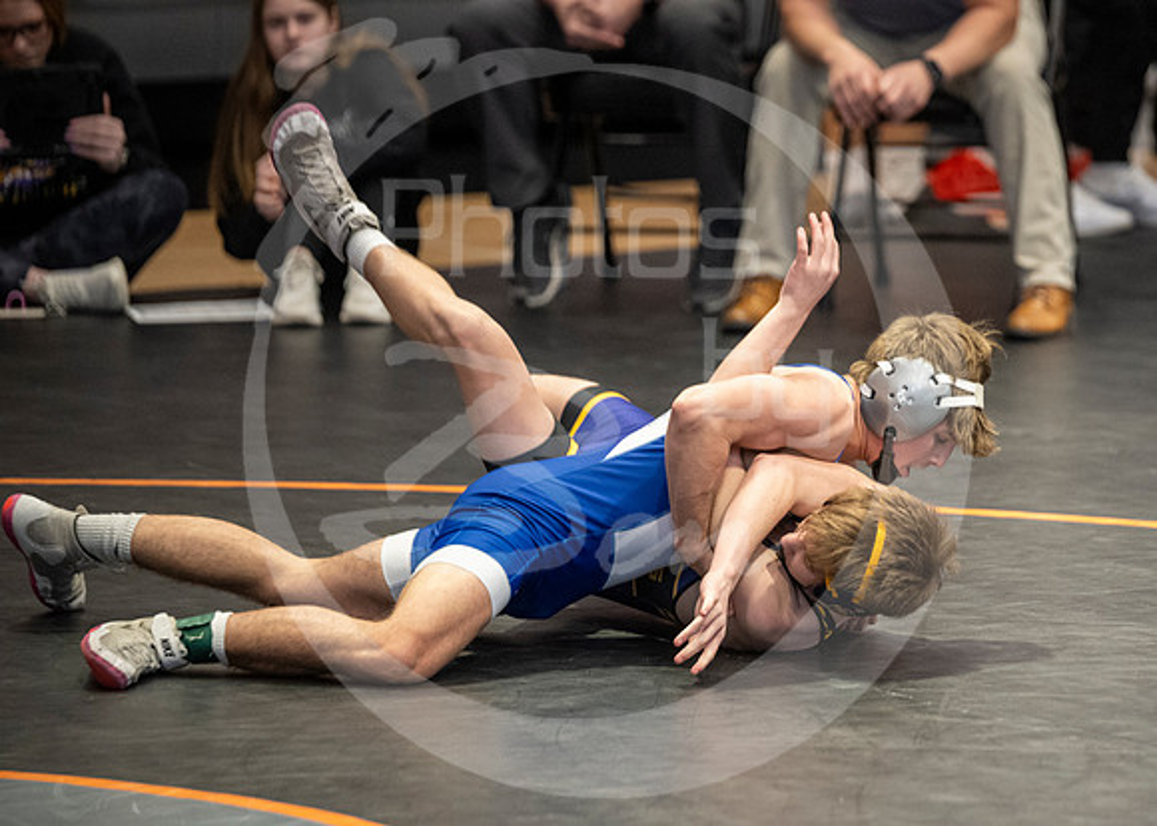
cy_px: 585
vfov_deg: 4.8
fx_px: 9749
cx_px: 878
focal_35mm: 297
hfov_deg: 6.8
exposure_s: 1/1000
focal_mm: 200
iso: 3200
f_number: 2.8
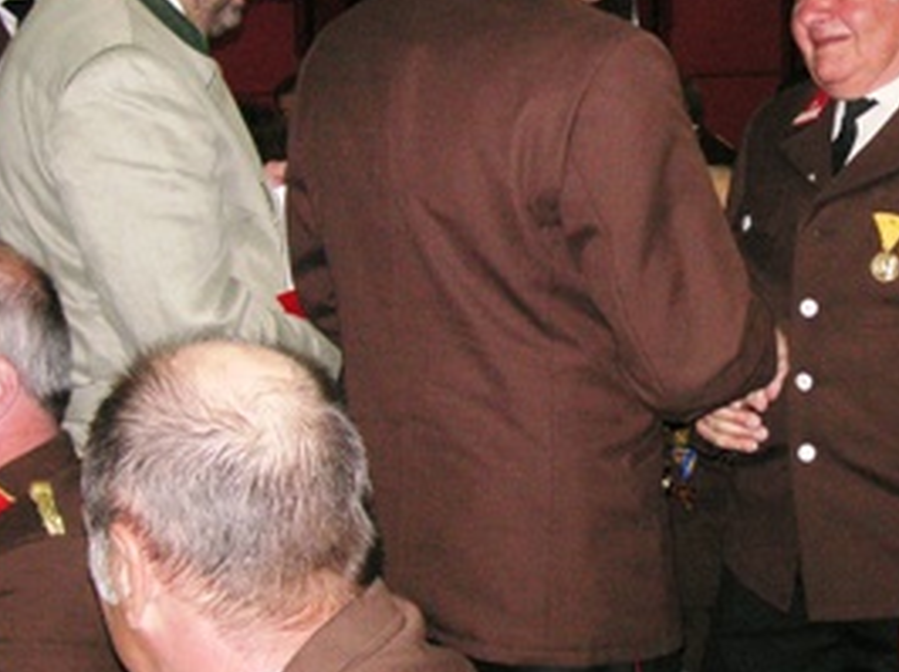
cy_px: 314
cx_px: 771
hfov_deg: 25.7
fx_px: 1920
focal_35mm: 74
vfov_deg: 19.9
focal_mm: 6.9
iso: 160
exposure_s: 1/45
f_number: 3
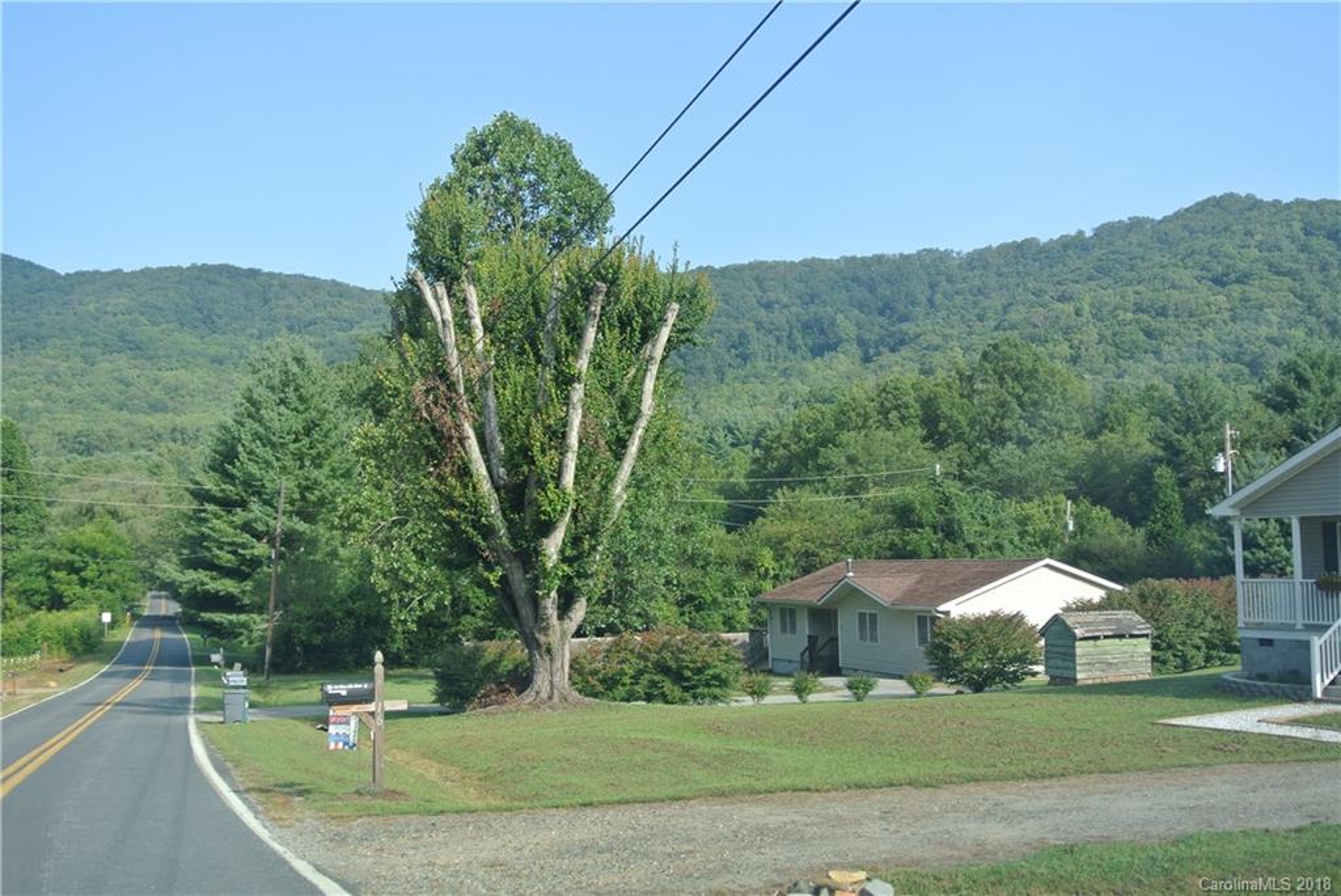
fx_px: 1491
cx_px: 670
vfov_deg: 33.4
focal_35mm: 40
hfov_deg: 48.4
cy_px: 448
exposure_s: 1/250
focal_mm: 15.1
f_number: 4.2
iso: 100
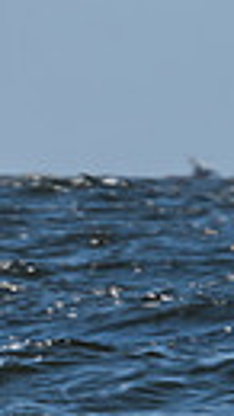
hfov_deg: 1.0
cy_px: 71
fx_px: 13453
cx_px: -443
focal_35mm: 1218
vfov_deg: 1.8
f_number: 6.3
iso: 100
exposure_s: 1/250
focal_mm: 185
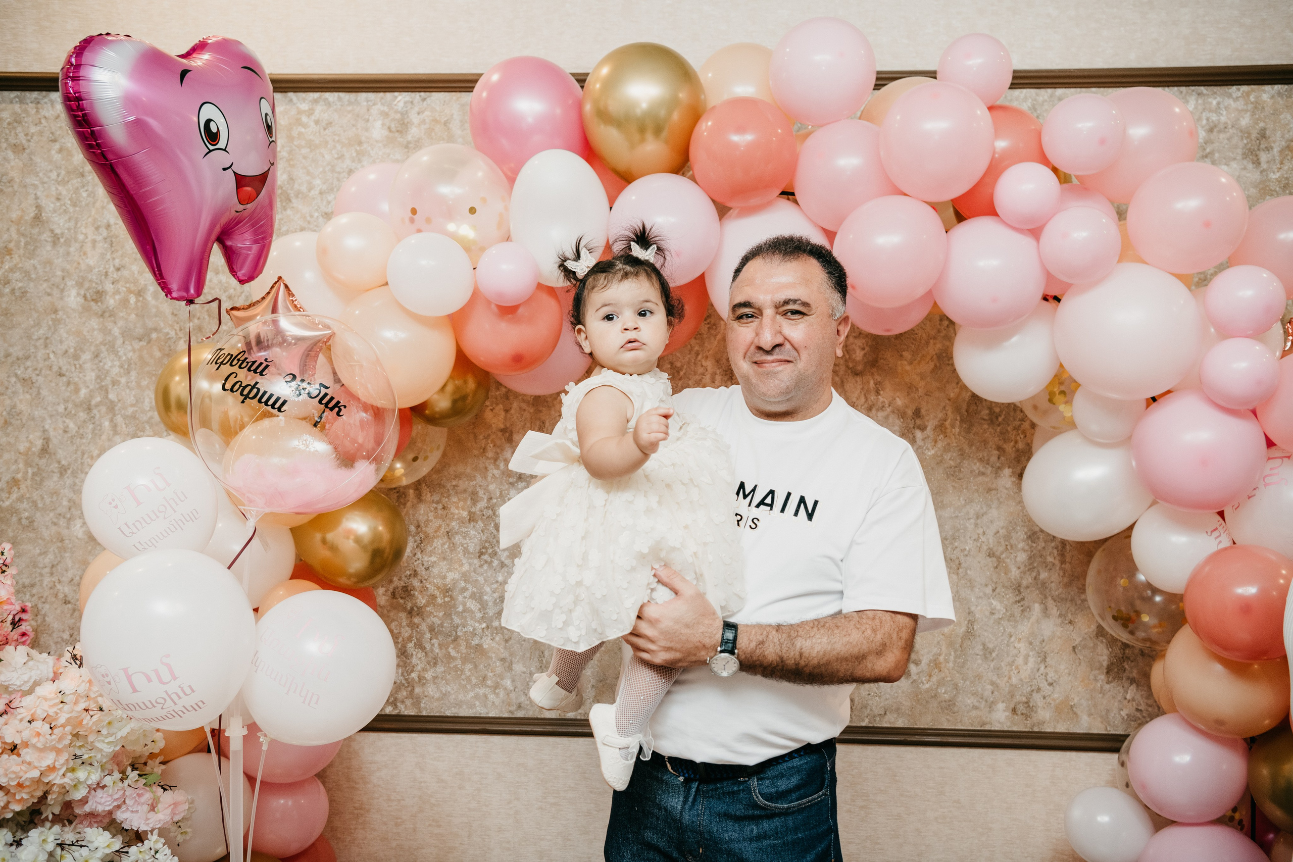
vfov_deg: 35.1
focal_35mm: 38
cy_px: 431
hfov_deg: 50.7
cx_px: 646
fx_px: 1365
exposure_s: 1/160
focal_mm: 38
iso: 250
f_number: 4
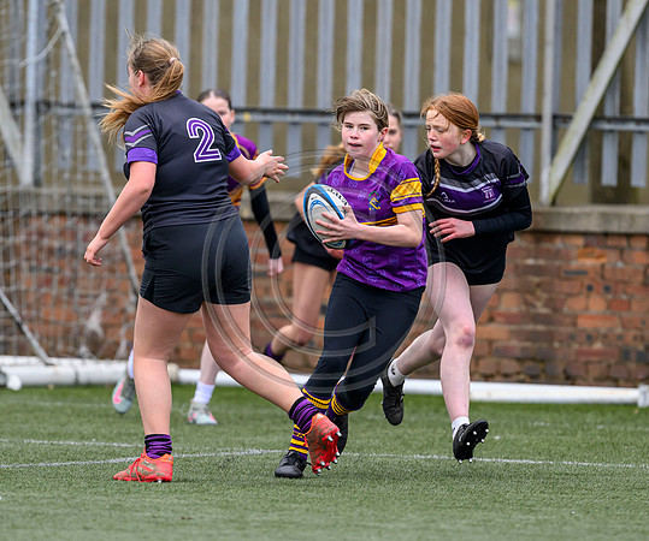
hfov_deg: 3.0
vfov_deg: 2.5
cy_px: 233
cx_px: 316
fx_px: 12321
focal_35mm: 631
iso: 640
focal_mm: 400
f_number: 3.5
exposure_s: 1/2000
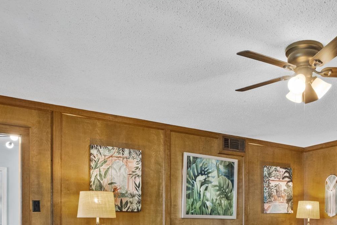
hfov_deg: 49.8
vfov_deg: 32.7
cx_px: 253
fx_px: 346
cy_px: 231
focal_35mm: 37
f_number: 7.1
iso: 400
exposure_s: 1/1.25
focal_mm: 10
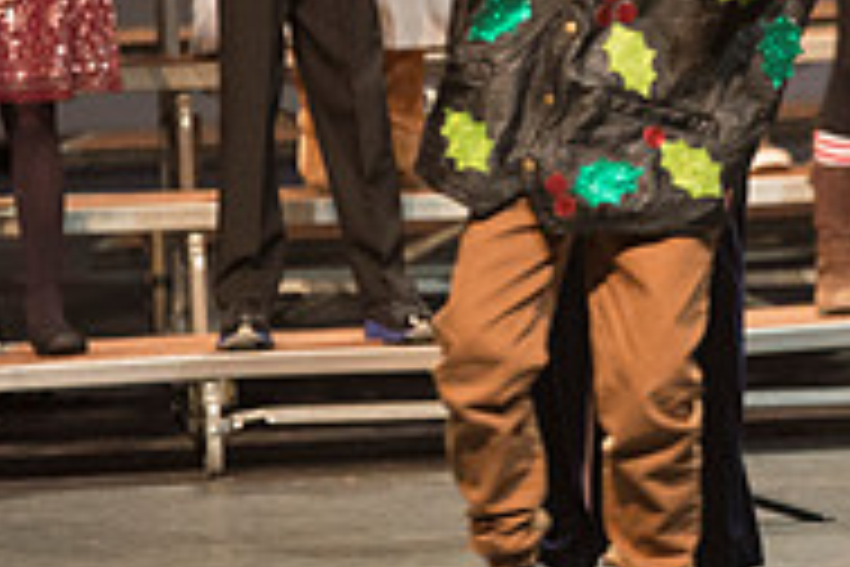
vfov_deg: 2.2
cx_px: 720
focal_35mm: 614
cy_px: 110
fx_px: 14496
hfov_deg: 3.4
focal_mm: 200
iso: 2500
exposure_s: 1/160
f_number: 2.8
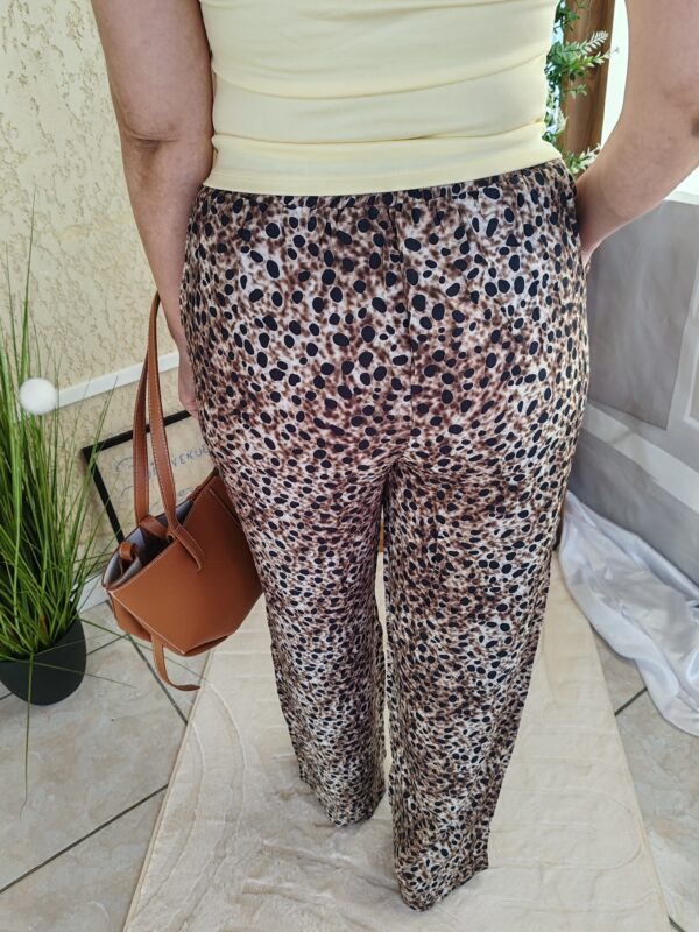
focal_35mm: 27
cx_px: 350
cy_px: 466
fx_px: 727
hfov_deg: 51.4
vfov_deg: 65.3
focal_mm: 6.12
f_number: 1.9
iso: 50
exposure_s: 1/110
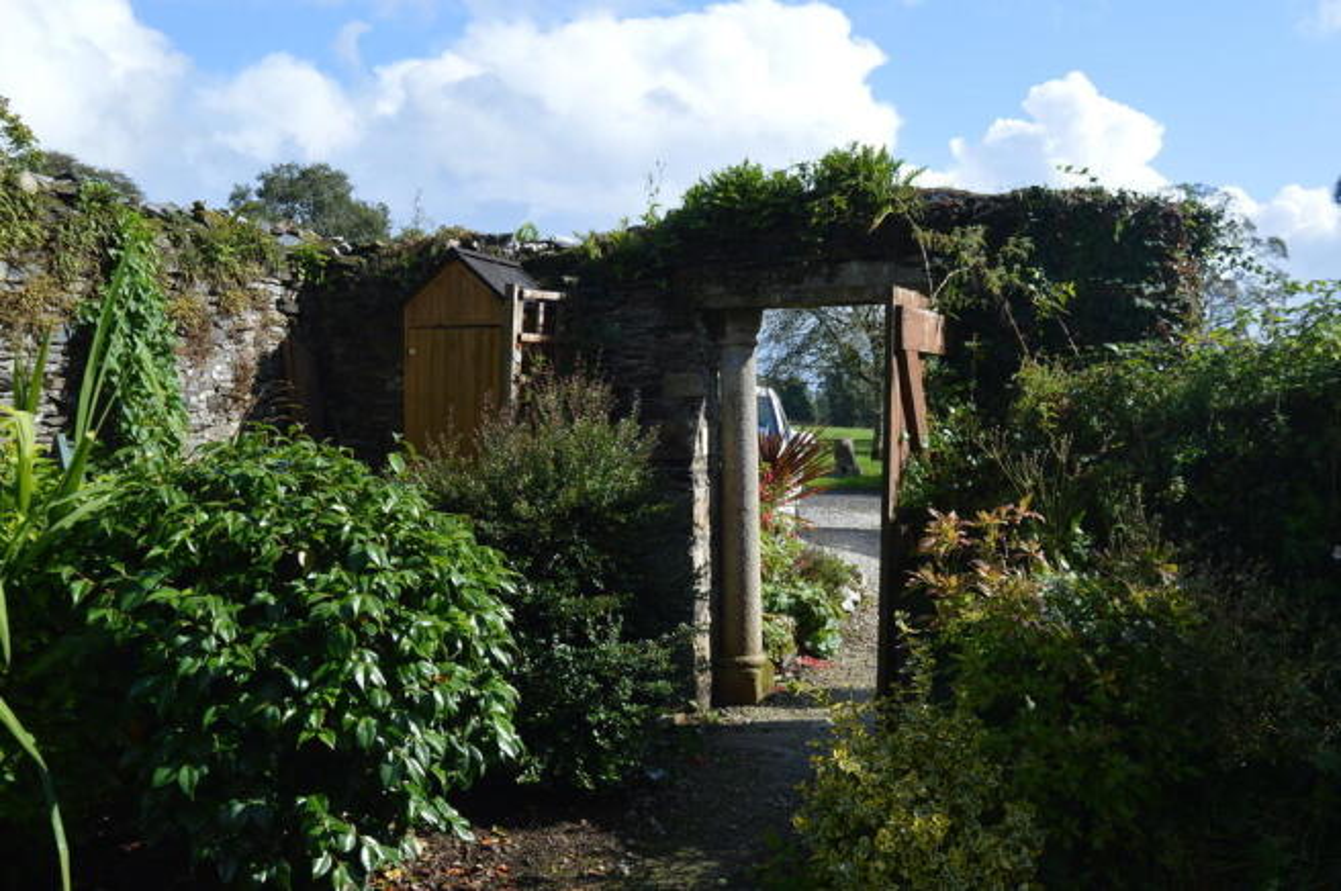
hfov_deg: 51.3
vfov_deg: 35.4
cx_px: 670
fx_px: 1395
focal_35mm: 38
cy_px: 446
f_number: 8
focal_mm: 25
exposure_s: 1/250
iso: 100
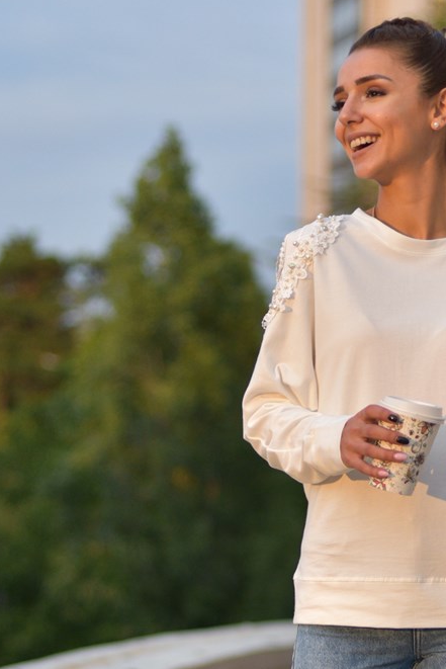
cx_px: 358
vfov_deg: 14.9
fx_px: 2526
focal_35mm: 136
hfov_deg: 10.1
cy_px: 609
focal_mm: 50
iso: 640
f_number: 2
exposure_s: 1/5000
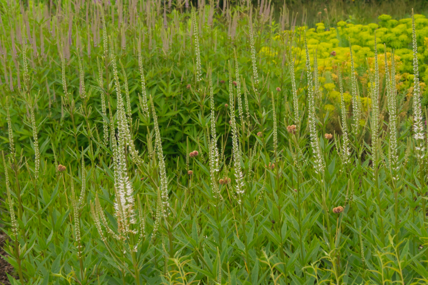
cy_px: 142
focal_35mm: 82
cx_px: 214
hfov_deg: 24.6
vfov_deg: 16.6
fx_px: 981
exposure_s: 1/80
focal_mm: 55
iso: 3200
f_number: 16
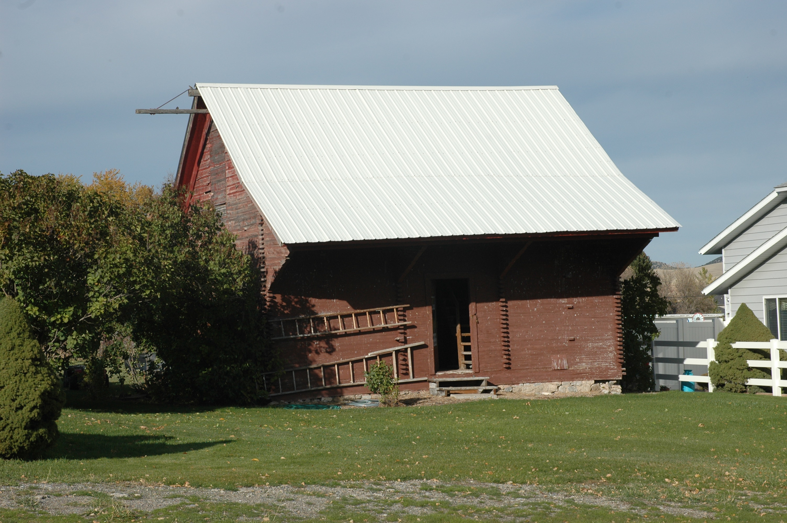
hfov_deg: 28.1
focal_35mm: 72
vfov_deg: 18.9
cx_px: 394
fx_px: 1573
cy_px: 262
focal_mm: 48
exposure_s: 1/400
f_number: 10
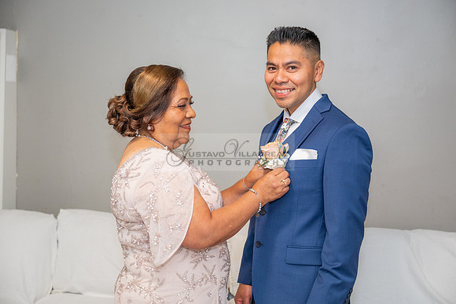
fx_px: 671
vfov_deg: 25.5
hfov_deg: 37.5
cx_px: 228
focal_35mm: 53
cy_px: 152
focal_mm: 53
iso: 640
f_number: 3.2
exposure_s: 1/125
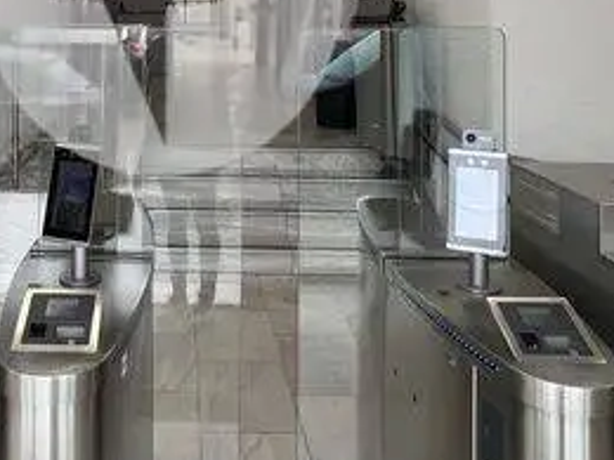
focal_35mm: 40
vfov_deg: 32.9
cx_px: 161
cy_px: -5
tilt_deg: +2.4
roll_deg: -1.0
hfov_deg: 45.3
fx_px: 709
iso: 64
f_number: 1.8
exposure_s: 1/100
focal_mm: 1.57
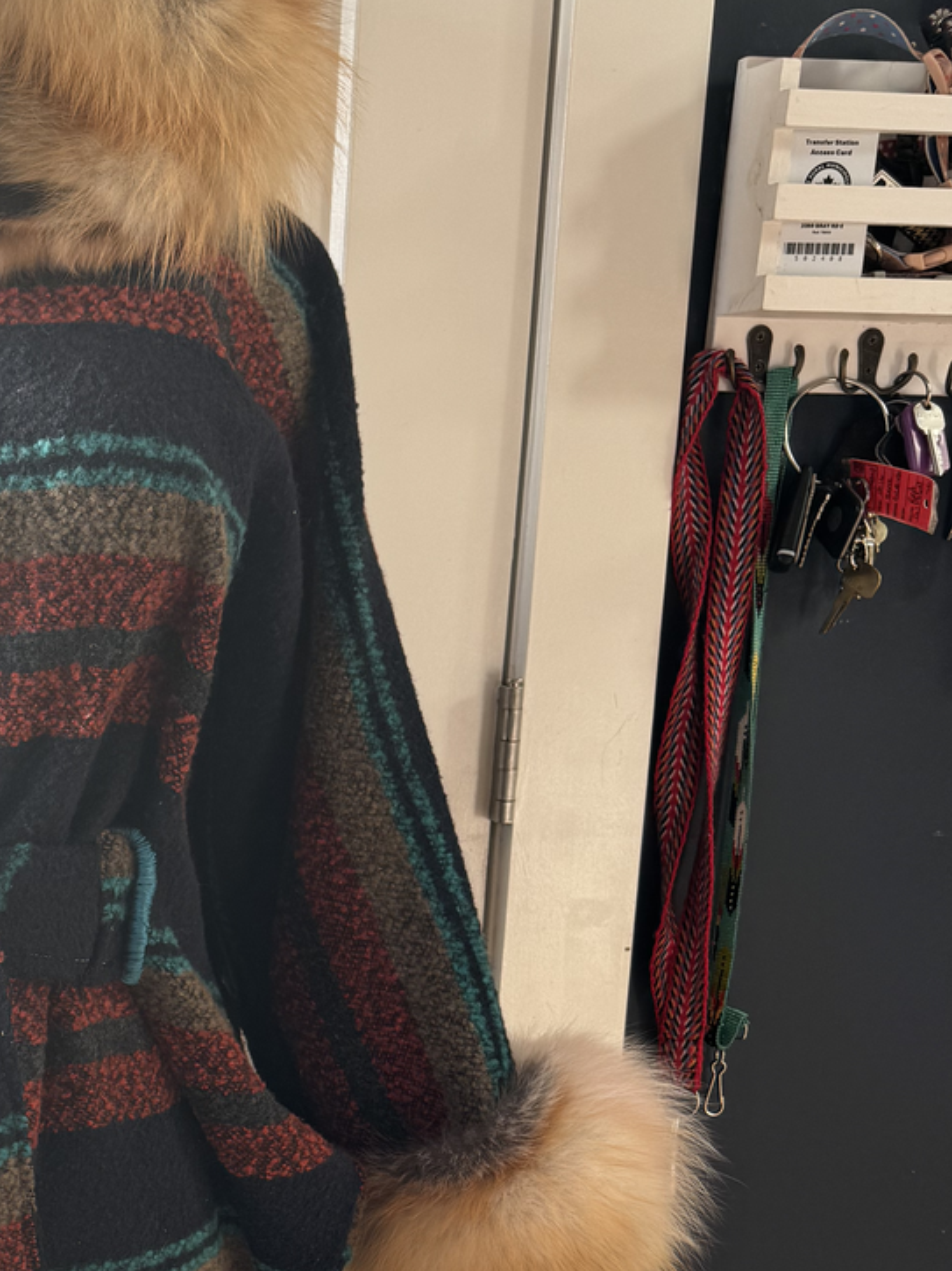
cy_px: 982
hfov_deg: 25.5
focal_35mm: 53
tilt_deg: -12.8
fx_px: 1945
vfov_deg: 35.2
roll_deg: -2.0
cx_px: -91
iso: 80
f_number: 1.78
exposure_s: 1/121
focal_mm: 6.76
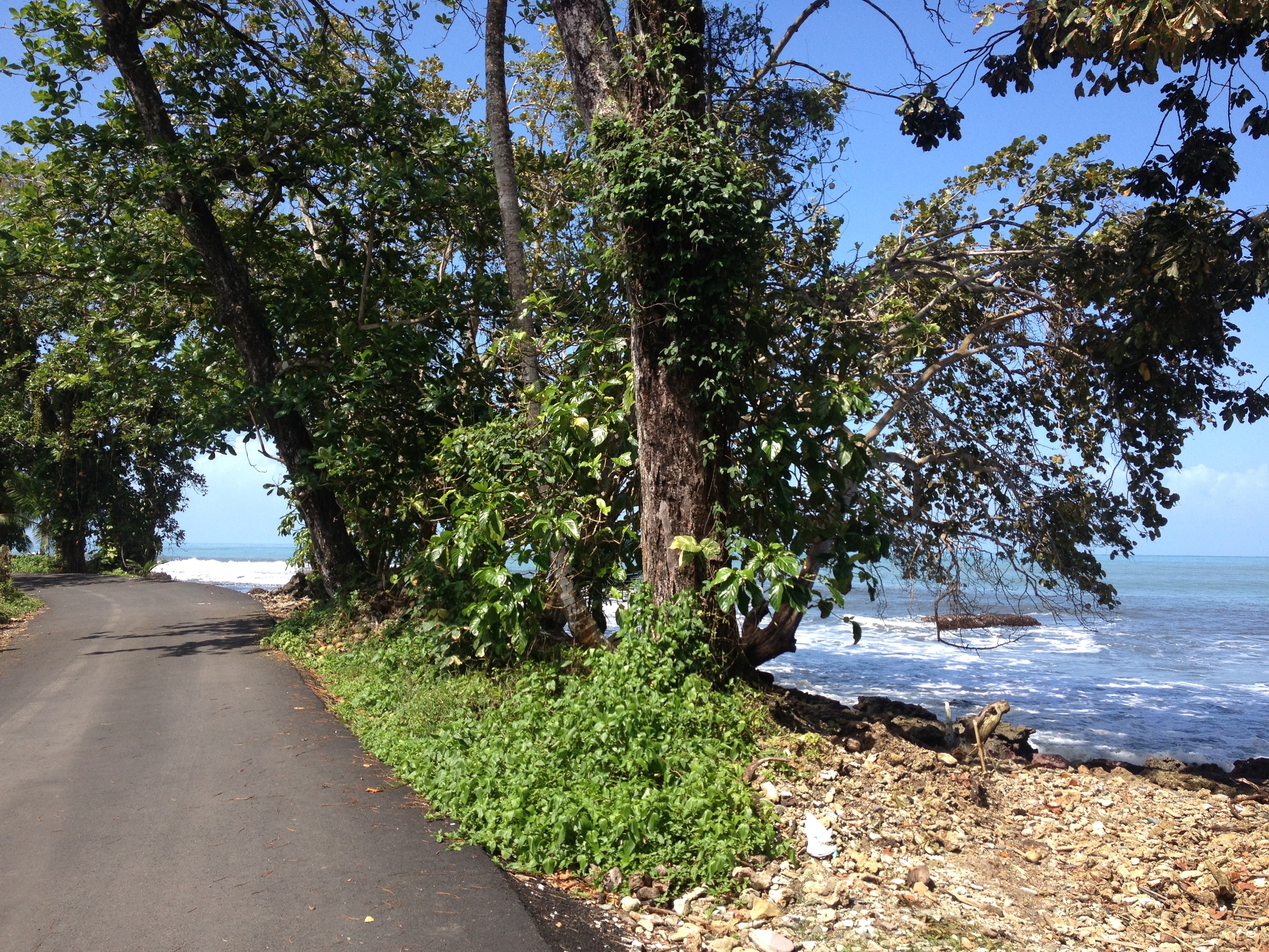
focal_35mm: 35
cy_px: 476
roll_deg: -0.9
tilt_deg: +0.7
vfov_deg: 40.7
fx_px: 1283
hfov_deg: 52.6
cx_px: 634
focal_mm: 4.28
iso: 50
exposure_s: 1/968
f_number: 2.4
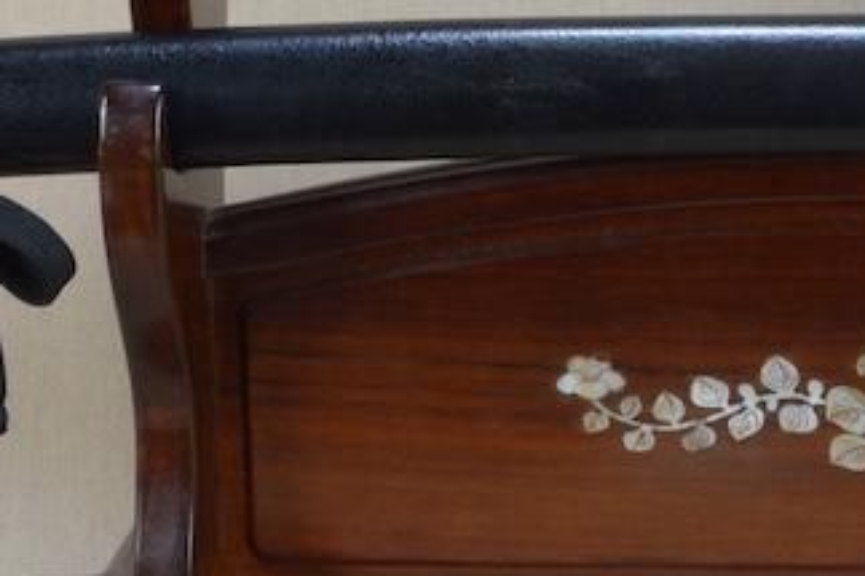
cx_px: 889
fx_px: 3122
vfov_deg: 10.1
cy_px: -360
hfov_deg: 15.5
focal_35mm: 130
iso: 400
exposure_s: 1/1.6
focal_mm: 20
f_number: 11
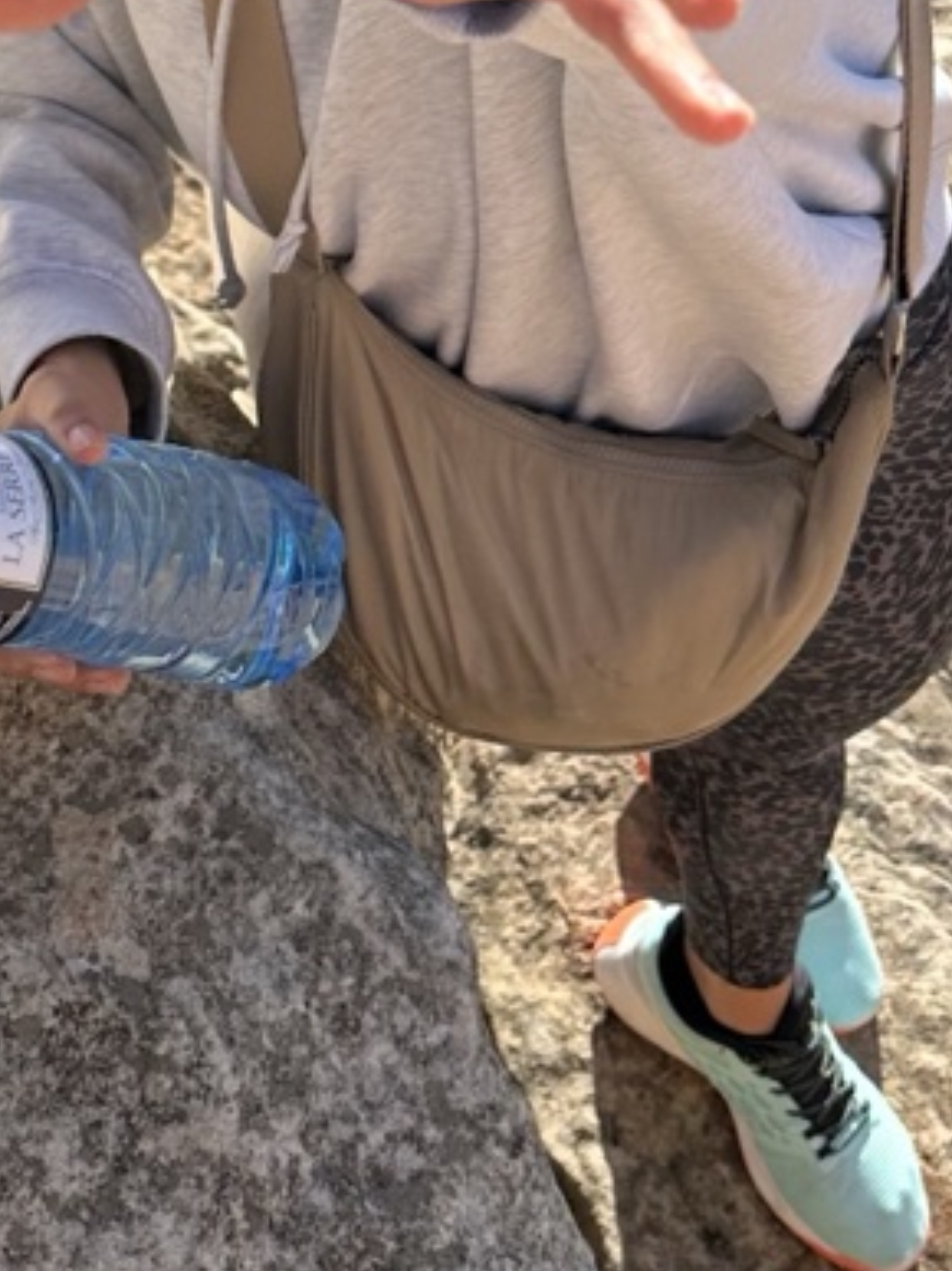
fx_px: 3412
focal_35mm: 93
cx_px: 251
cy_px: 56
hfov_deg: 15.8
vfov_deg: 20.5
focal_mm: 6.86
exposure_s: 1/3155
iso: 80
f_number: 1.78
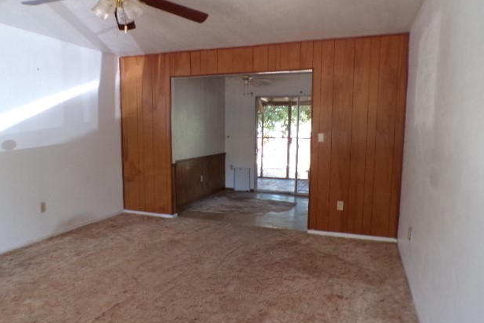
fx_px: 350
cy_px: 168
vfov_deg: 49.6
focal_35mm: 26
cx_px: 238
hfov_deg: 69.4
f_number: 3
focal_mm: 4.3
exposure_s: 1/34
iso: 193
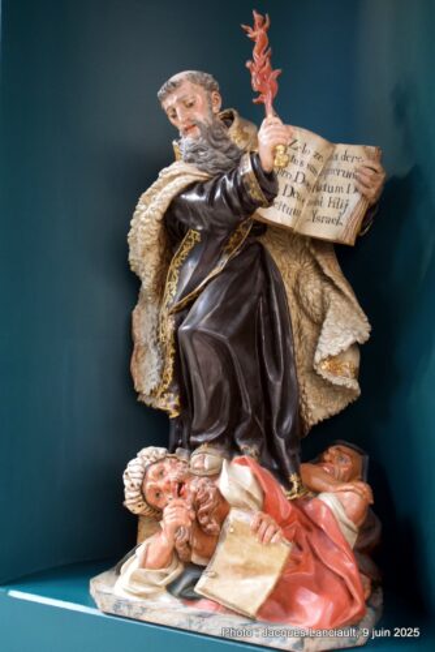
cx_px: 218
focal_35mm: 36
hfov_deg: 36.9
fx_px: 652
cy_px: 326
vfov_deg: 53.1
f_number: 3.8
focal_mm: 24
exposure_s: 1/40
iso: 3600
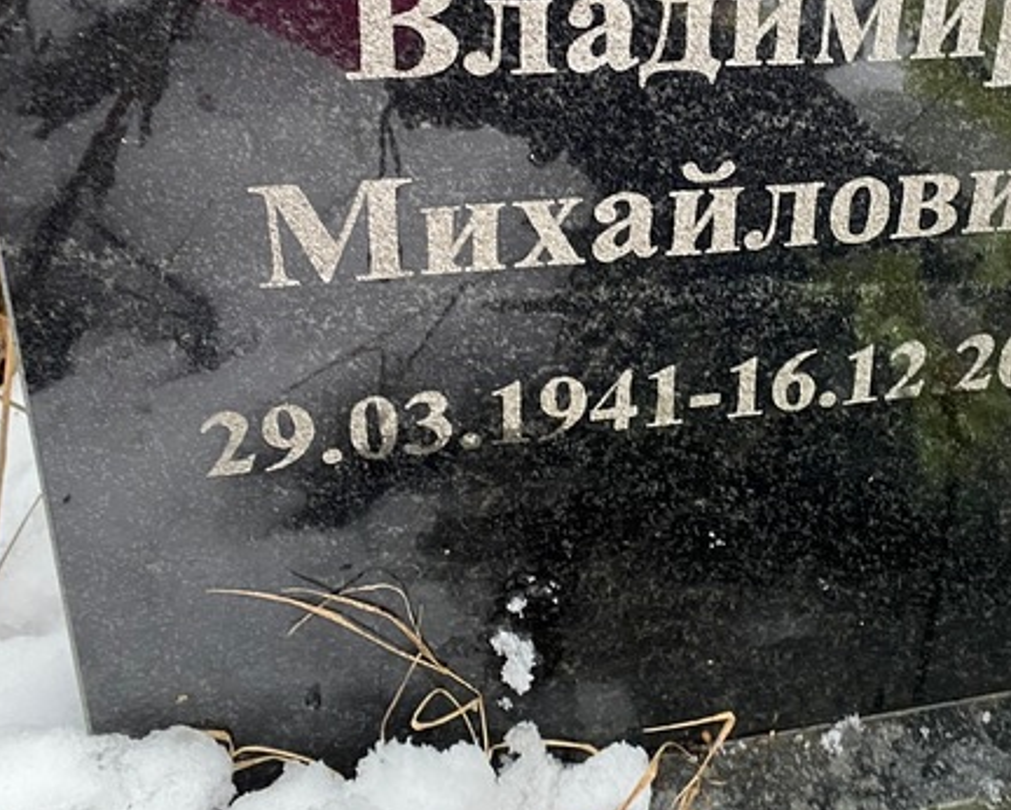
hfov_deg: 38.1
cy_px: 159
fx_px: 1407
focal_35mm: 47
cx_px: 800
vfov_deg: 31.3
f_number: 1.8
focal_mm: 4.25
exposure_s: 1/100
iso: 125
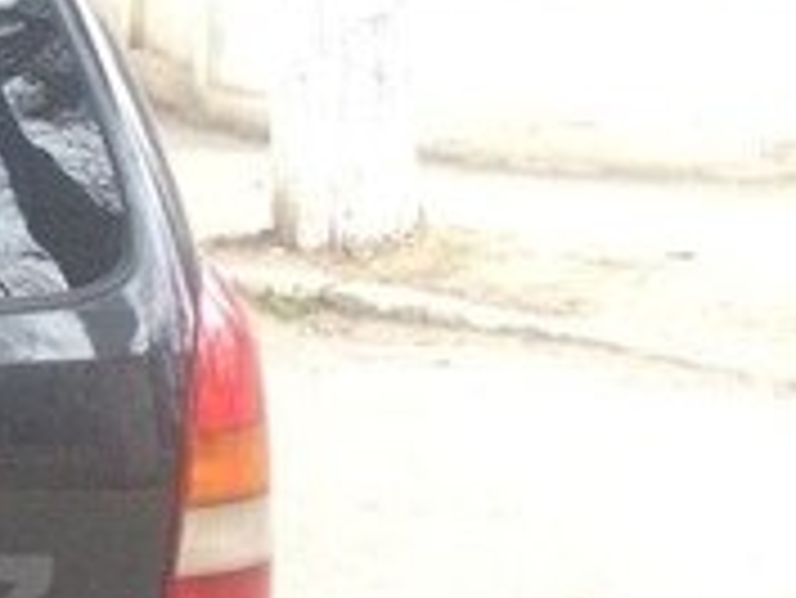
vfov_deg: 13.5
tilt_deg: -18.5
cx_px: -405
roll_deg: -1.2
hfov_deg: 16.5
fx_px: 2485
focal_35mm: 108
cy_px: 623
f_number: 2.2
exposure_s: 1/25
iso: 320
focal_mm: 4.15
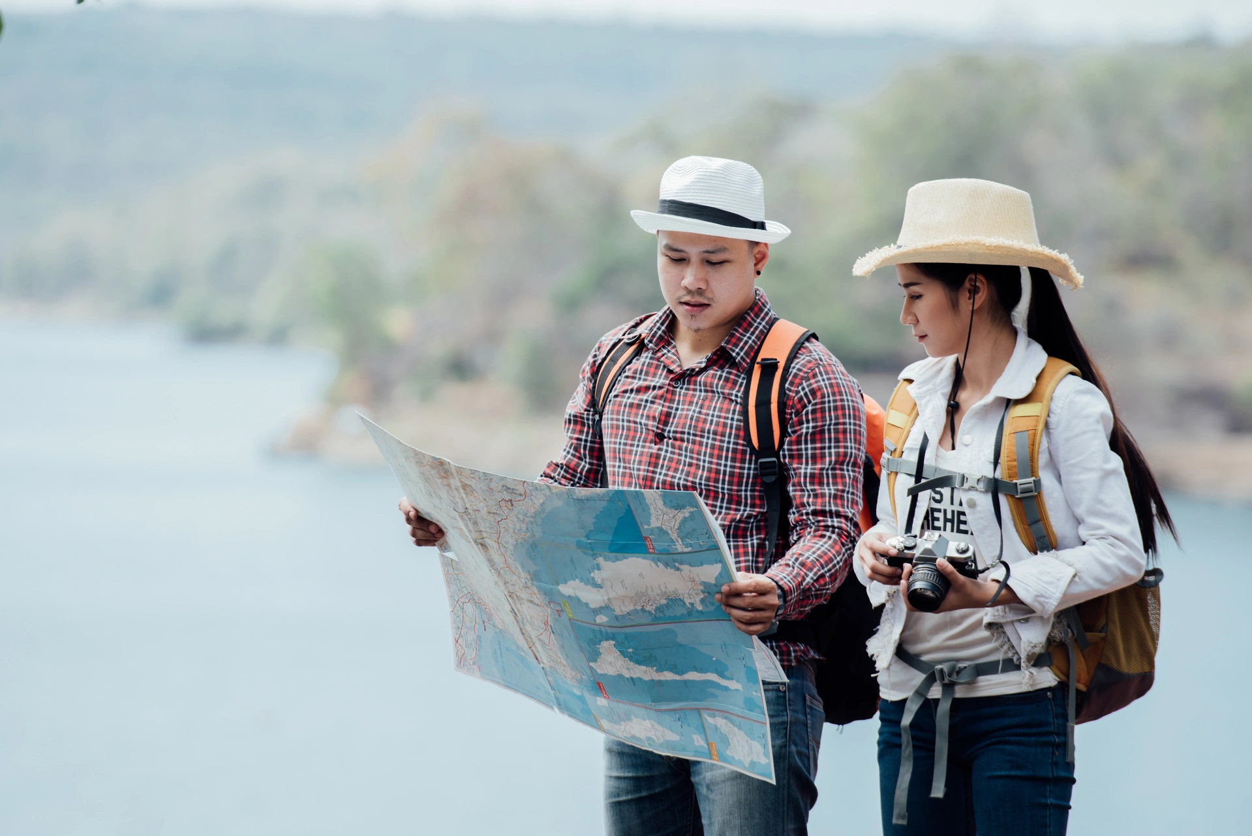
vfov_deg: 6.9
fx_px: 6958
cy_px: 418
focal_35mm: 200
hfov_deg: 10.3
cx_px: 626
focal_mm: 200
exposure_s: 1/250
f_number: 4
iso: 100
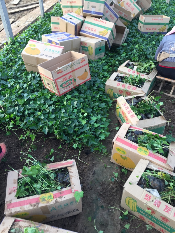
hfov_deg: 48.2
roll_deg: +0.8
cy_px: 116
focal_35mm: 29
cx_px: 88
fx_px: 196
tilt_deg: -38.0
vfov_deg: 61.7
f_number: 2.2
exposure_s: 1/100
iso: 50
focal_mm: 4.15
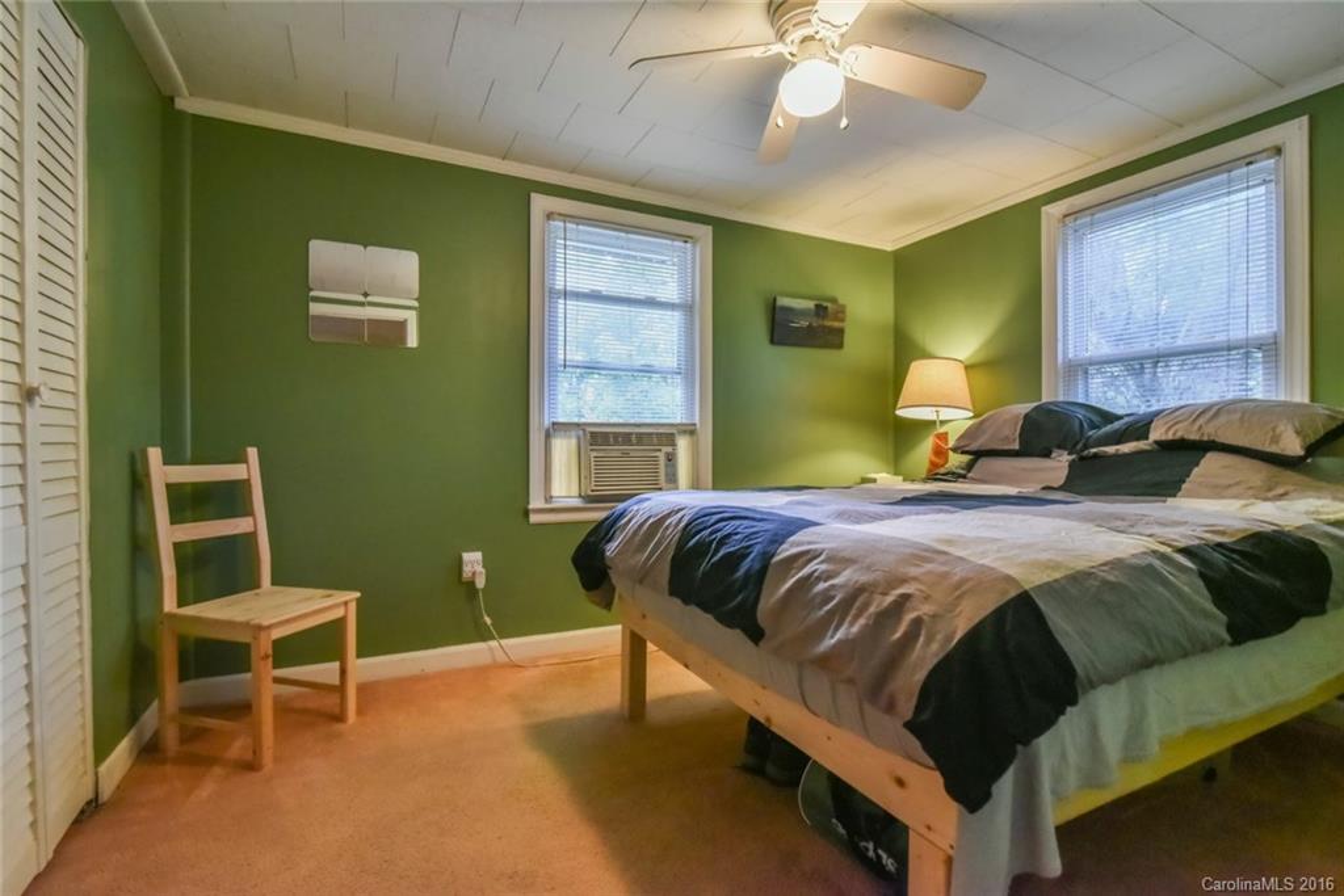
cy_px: 448
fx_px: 597
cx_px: 672
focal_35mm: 16
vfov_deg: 73.8
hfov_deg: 96.7
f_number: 5.6
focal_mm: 16
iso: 4000
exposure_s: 1/200
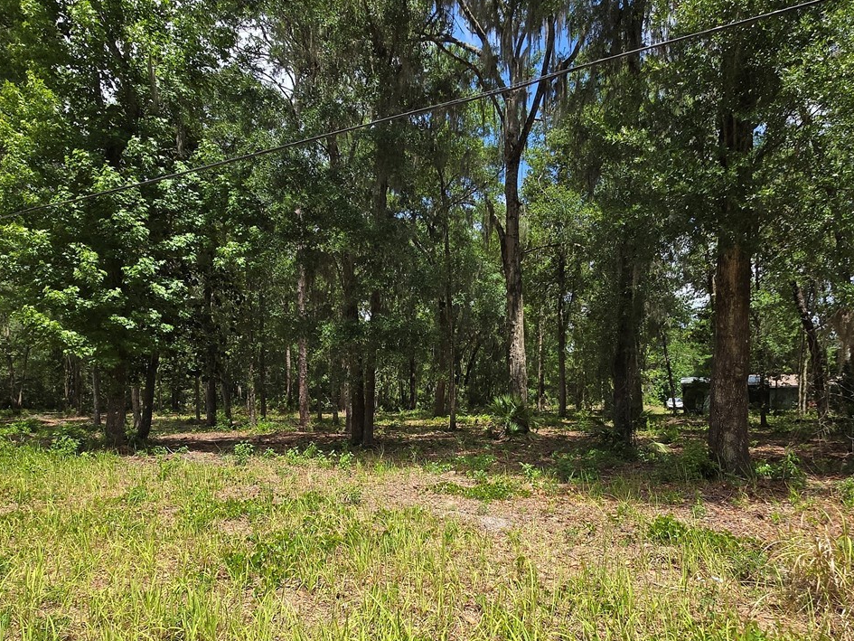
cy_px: 424
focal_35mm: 22
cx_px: 452
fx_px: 543
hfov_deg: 76.3
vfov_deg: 59.8
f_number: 2.2
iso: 25
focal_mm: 1.7
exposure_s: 1/887
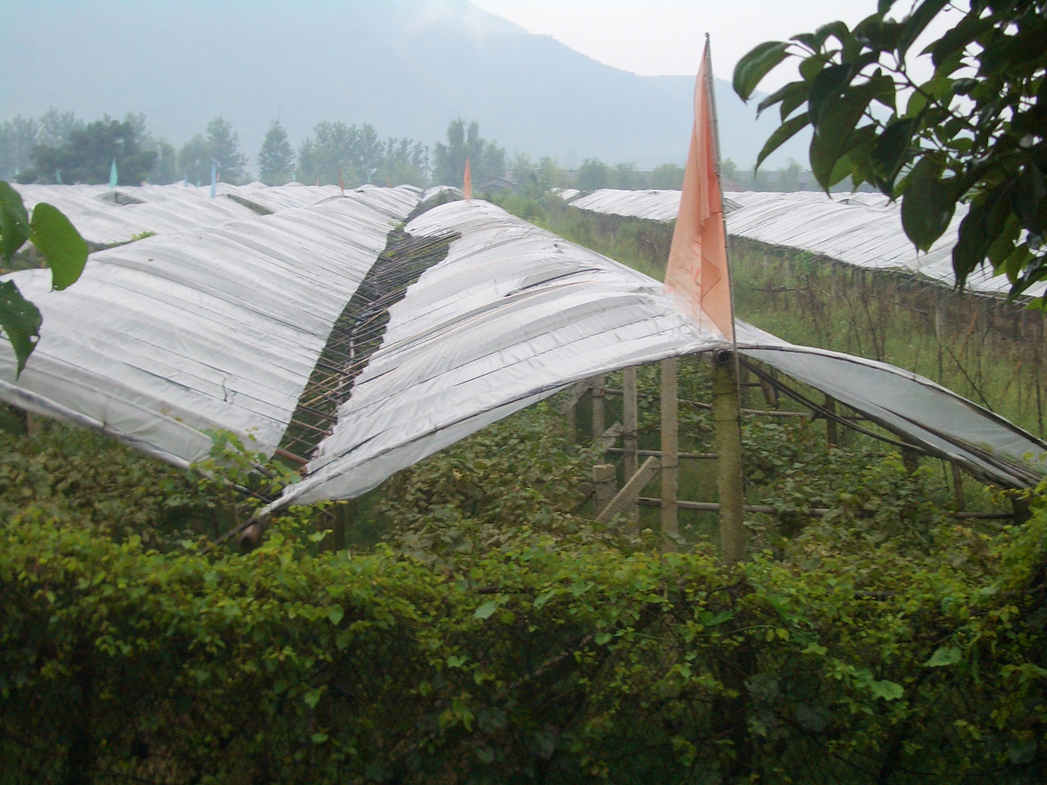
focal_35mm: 49
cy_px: 392
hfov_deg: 38.9
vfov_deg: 29.7
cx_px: 524
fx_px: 1482
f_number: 3.1
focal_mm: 8.2
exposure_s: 1/20
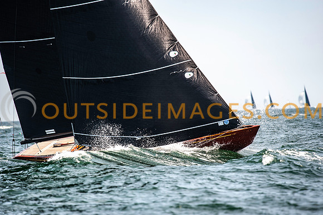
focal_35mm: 300
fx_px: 2690
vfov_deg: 4.6
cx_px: 162
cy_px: 108
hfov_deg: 6.9
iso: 250
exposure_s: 1/640
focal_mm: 300
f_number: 5
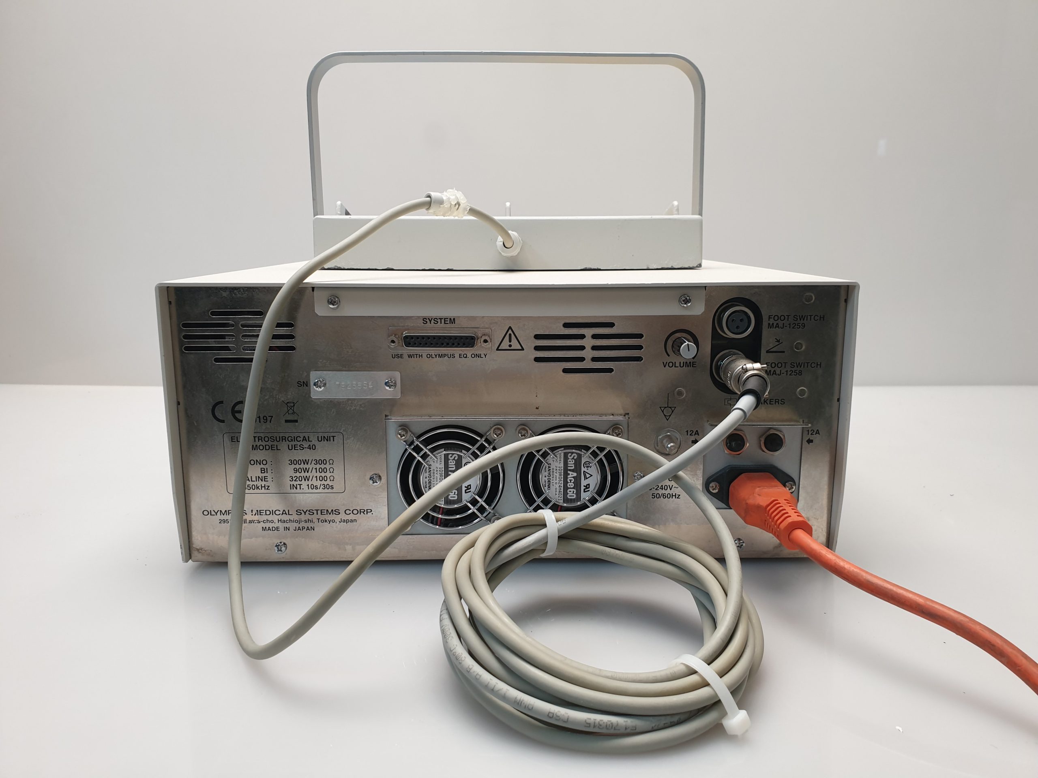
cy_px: 389
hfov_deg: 67.3
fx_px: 780
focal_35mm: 26
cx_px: 519
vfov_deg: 53.1
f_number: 2.4
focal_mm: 4.3
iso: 80
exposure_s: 1/50
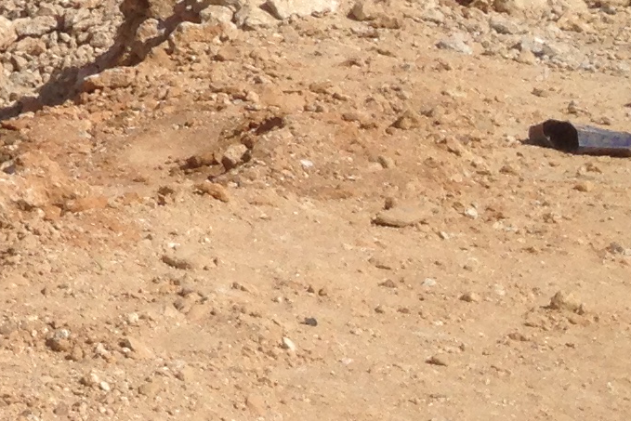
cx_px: -769
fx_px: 2893
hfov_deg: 10.9
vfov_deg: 8.2
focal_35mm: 165
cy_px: -126
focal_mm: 4.12
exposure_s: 1/3876
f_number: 2.4
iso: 50
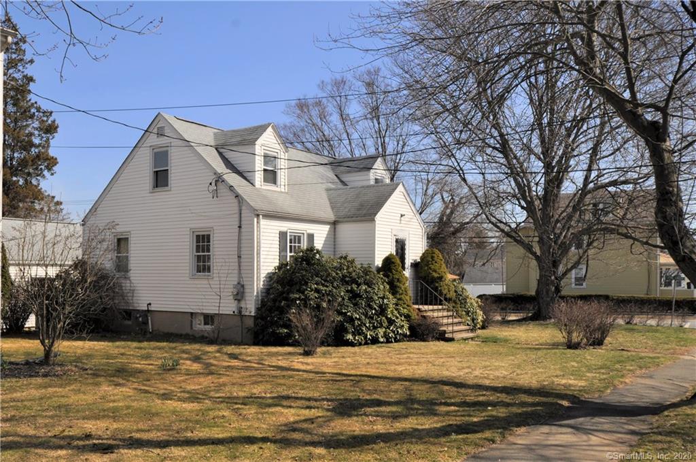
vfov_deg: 43.5
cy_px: 231
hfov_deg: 62.0
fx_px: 579
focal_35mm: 30
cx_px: 348
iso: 200
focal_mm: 20
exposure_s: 1/400
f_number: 10
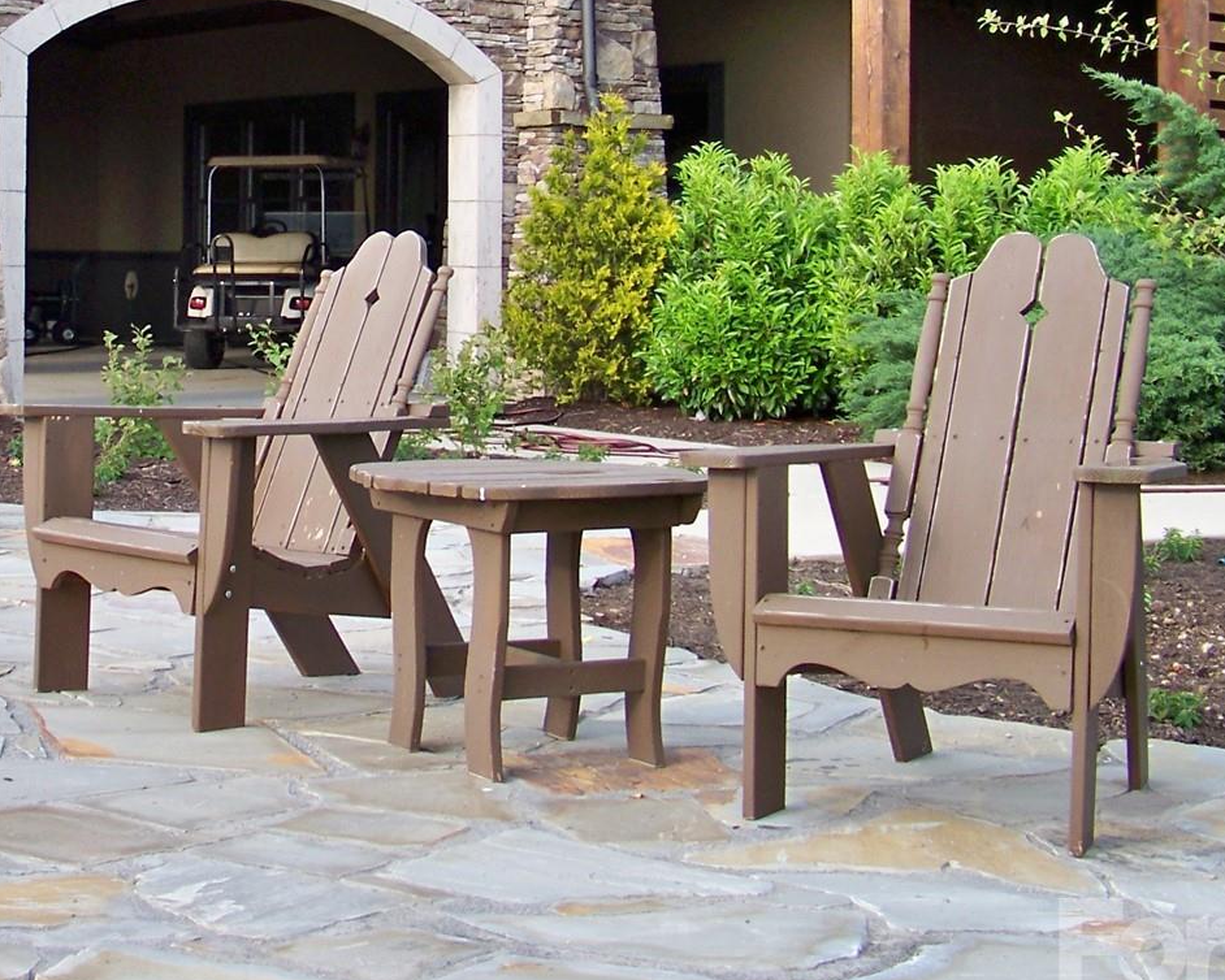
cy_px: 155
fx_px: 2538
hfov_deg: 26.3
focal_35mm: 70
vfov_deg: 21.5
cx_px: 142
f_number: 2.8
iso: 64
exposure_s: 1/100
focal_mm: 5.85
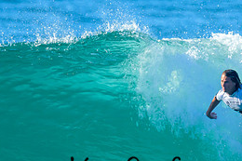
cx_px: 147
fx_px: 16492
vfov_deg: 0.6
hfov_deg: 0.8
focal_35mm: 2455
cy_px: 119
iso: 400
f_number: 6.3
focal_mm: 800
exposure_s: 1/2000
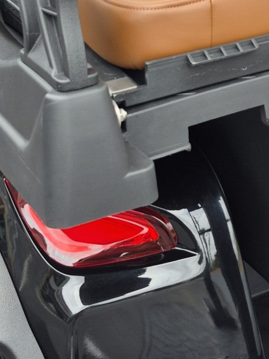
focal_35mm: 84
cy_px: -64
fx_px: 870
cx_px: 222
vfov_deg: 21.7
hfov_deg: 17.4
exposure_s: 1/582
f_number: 1.8
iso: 25
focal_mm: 5.4
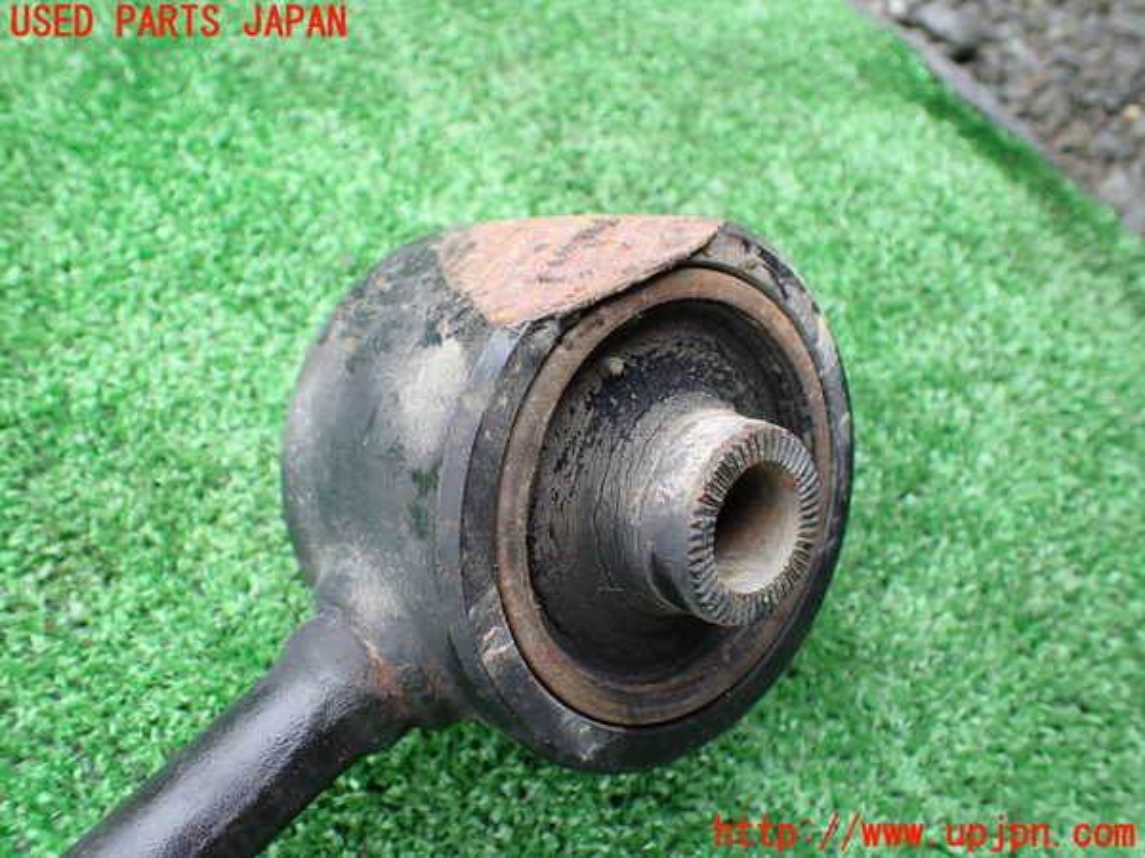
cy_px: 429
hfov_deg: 60.0
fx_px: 992
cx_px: 572
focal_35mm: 30
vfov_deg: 46.8
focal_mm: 5.4
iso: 100
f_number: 2.3
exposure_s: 1/125
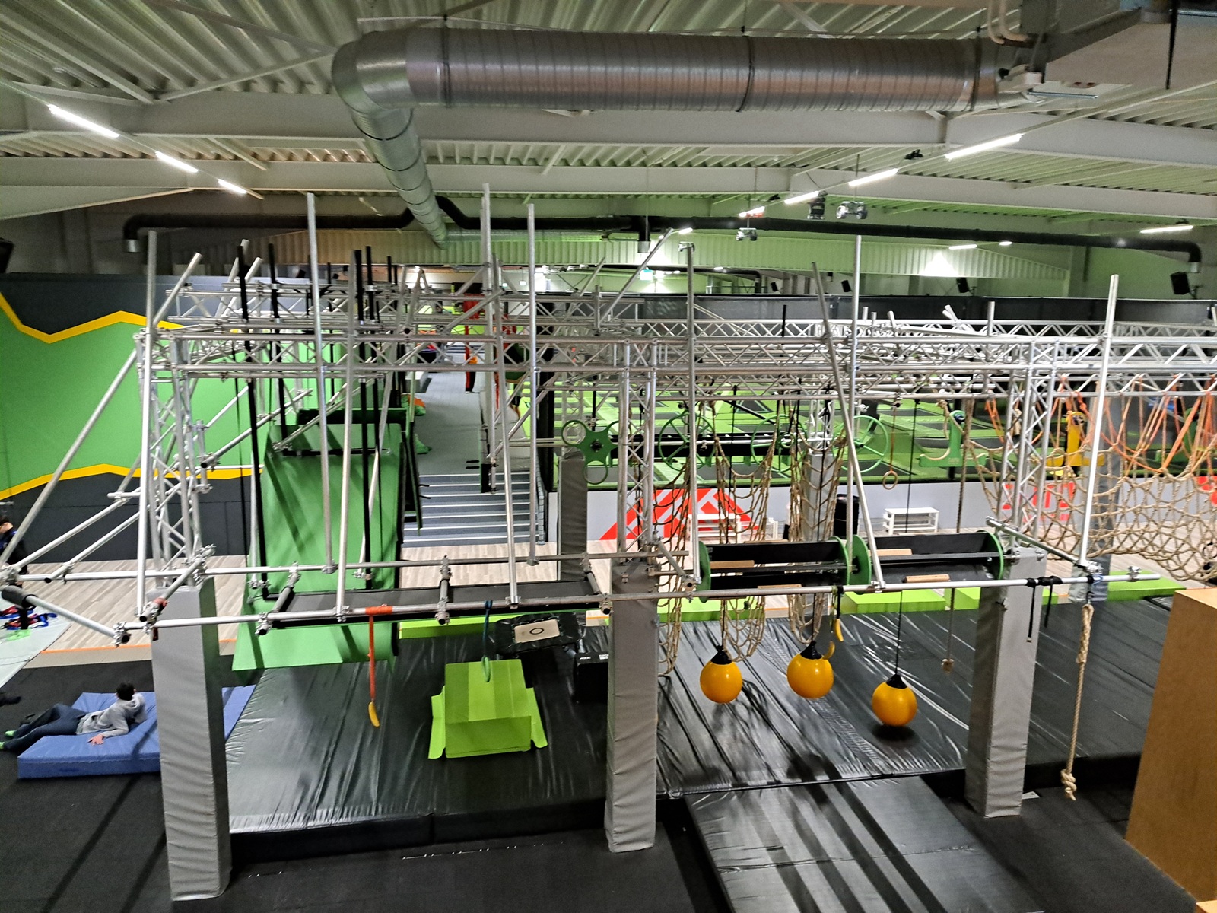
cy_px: 456
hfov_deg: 71.6
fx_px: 844
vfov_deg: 56.8
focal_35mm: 24
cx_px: 608
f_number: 1.8
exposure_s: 1/50
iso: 500
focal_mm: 5.23
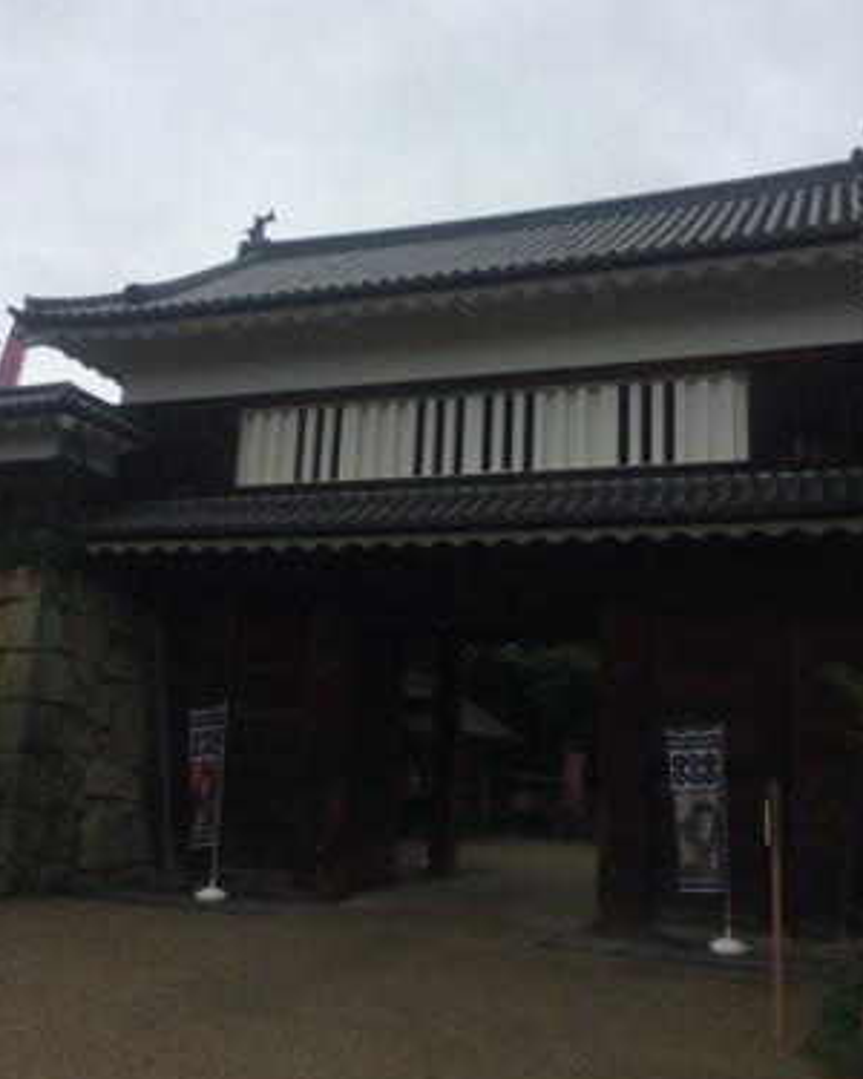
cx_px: 434
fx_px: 1086
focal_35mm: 34
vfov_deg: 52.7
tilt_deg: +12.9
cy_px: 481
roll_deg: -2.0
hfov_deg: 43.4
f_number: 2.2
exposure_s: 1/1053
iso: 32
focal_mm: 4.15
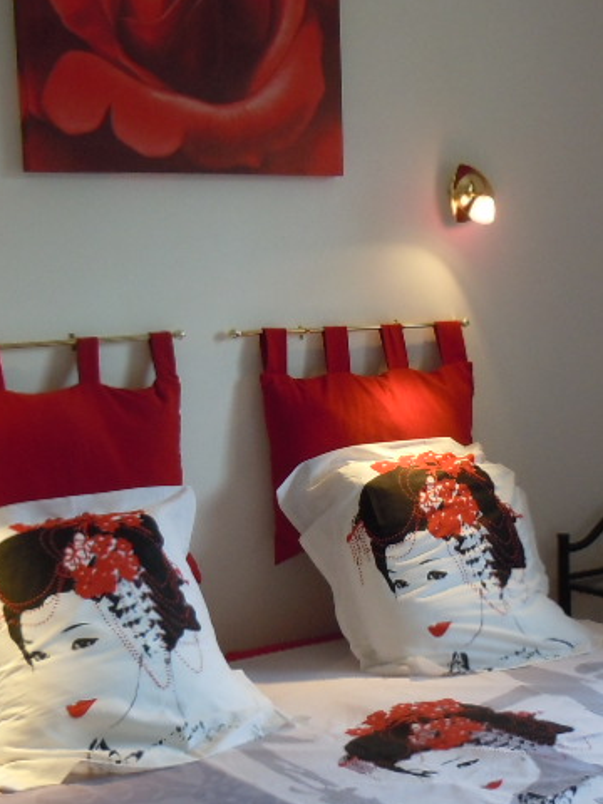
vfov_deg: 30.2
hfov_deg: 22.9
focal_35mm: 64
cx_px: 352
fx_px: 1486
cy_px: 477
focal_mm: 5.4
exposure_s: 1/60
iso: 200
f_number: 3.5
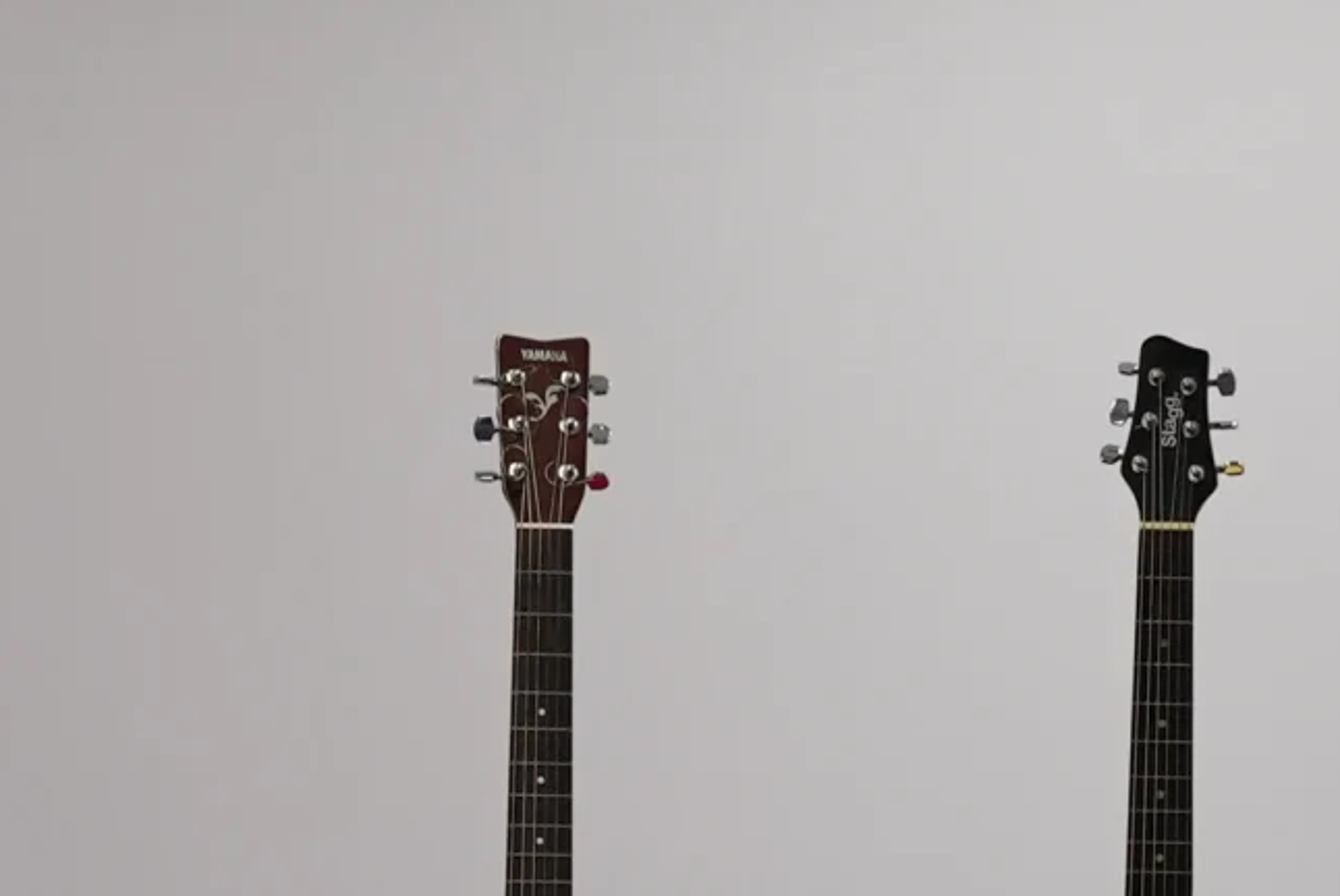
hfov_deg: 10.0
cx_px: 2068
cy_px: 521
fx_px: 7376
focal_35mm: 198
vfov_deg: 7.0
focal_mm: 50
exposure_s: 1/160
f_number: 3.5
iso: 1250
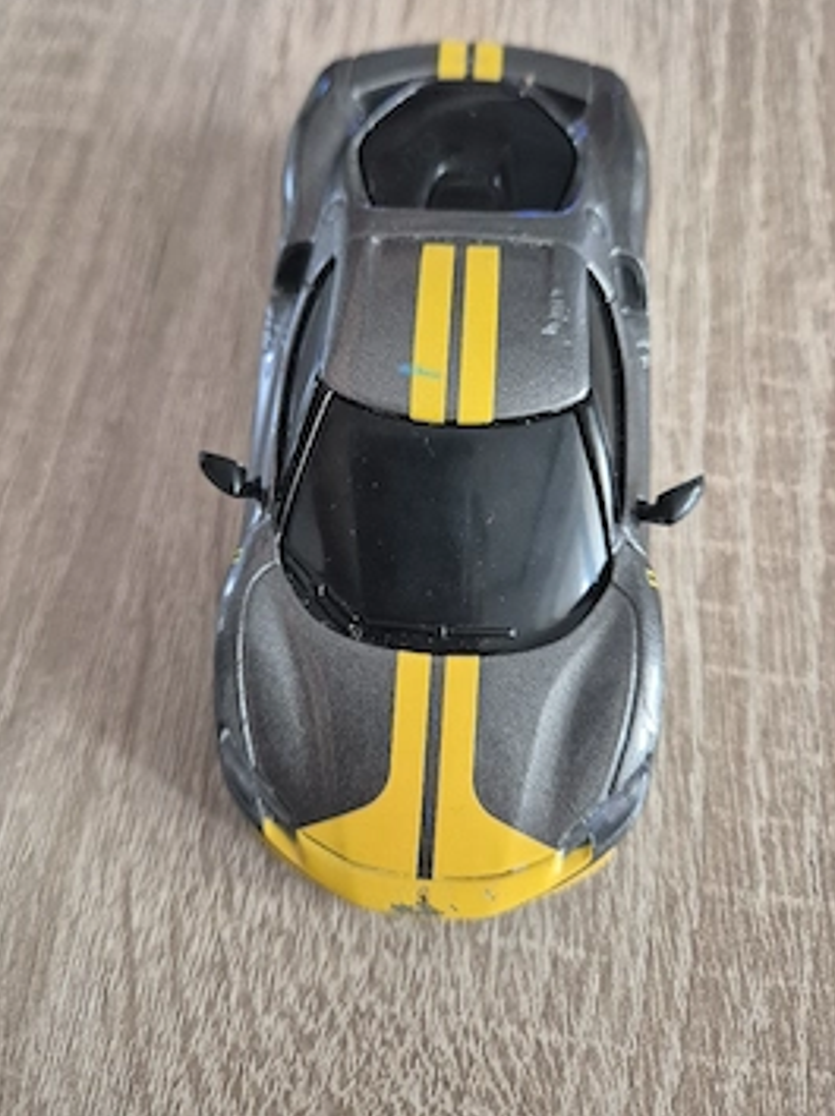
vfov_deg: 67.1
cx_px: 403
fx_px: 837
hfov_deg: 53.0
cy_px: 489
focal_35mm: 26
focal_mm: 5.4
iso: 1250
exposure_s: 1/100
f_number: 1.8
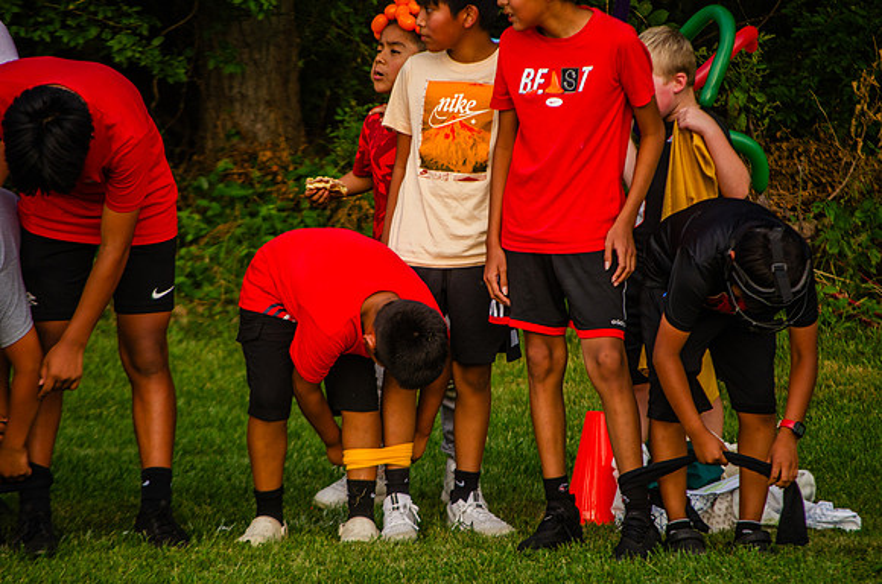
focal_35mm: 285
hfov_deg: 7.2
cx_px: 441
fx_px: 6967
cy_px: 292
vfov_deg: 4.8
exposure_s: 1/500
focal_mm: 190
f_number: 5.6
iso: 250
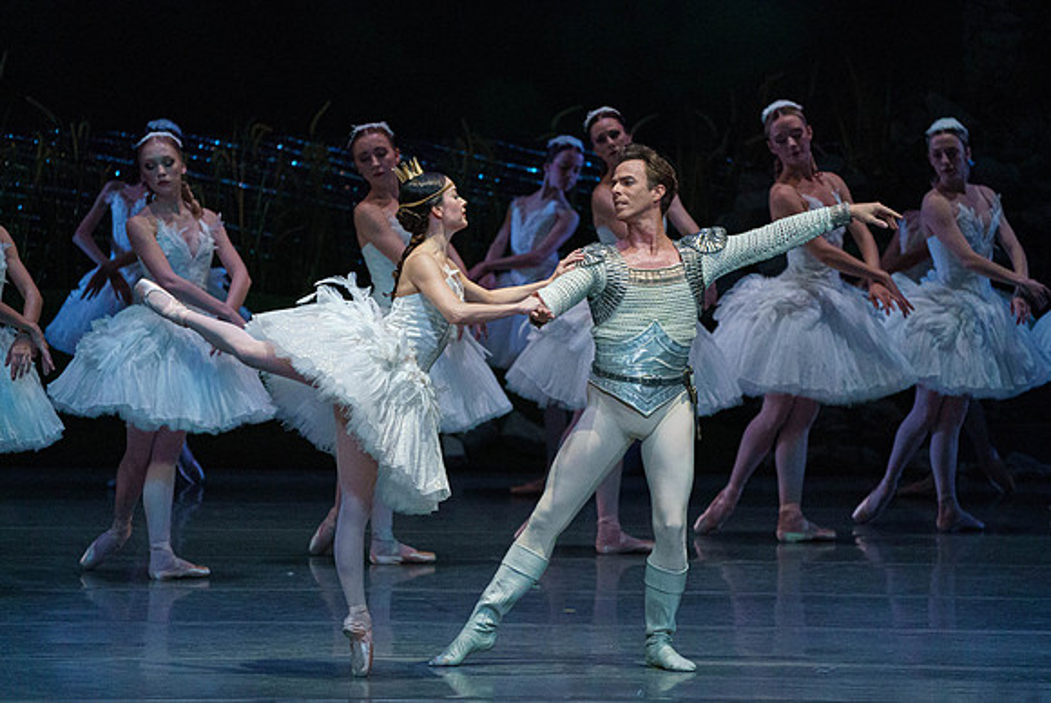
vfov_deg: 3.7
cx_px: 540
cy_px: 360
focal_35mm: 374
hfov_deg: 5.5
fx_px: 10918
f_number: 5.6
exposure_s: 1/250
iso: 8000
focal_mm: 364
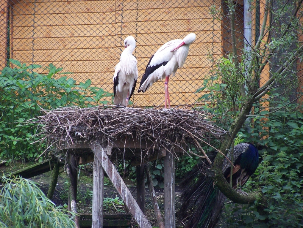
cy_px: 114
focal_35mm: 258
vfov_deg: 5.8
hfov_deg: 7.7
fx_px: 2258
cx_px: 152
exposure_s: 1/90
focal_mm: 42.8
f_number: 3.6
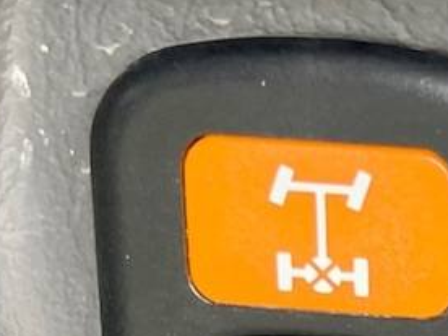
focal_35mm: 116
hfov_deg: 14.3
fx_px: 1501
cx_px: 888
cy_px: 592
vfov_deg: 11.8
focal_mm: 5.1
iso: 125
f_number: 1.6
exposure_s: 1/121
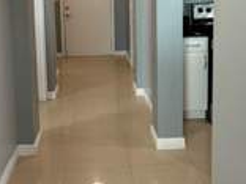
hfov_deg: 43.8
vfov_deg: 32.0
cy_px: 19
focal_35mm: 43
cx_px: 107
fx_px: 306
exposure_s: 1/120
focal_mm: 2.22
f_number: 2.2
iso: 250
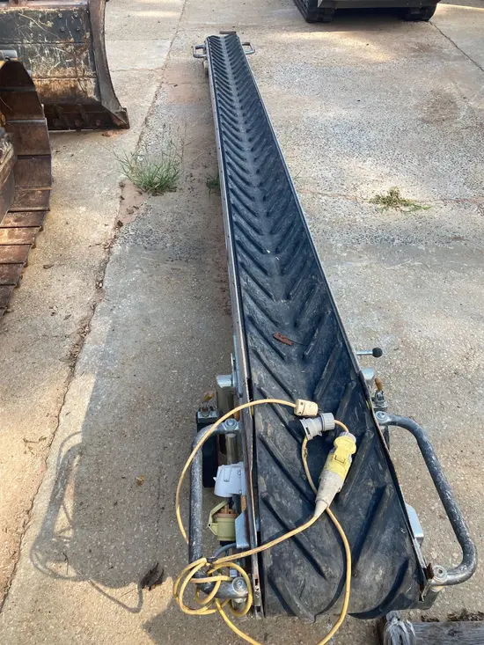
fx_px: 522
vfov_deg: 63.4
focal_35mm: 28
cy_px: 322
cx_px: 242
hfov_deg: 49.8
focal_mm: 3.99
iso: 20
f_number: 1.8
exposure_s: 1/389
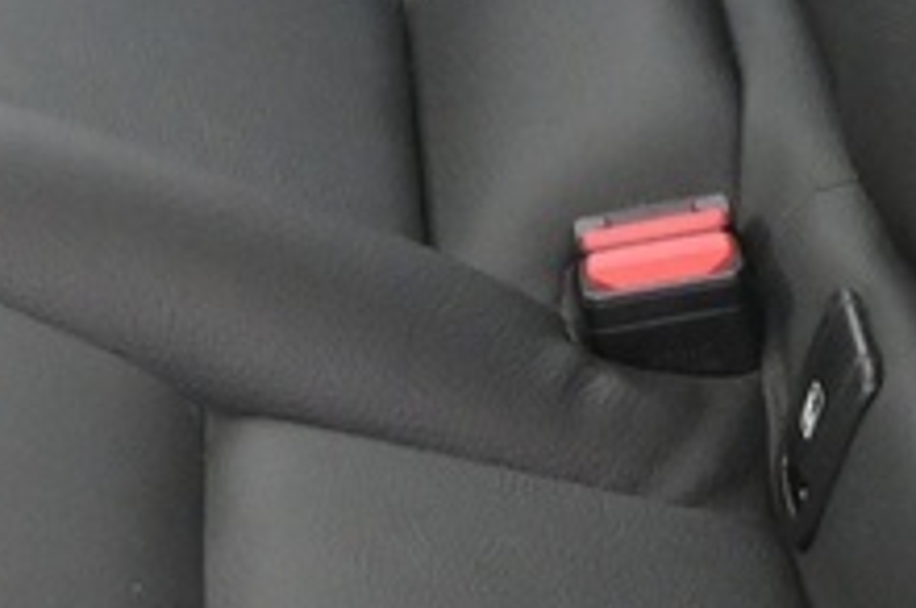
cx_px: 50
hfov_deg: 11.5
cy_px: -508
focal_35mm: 177
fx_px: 4497
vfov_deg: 7.5
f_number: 3.5
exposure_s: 1/25
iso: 2800
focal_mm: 16
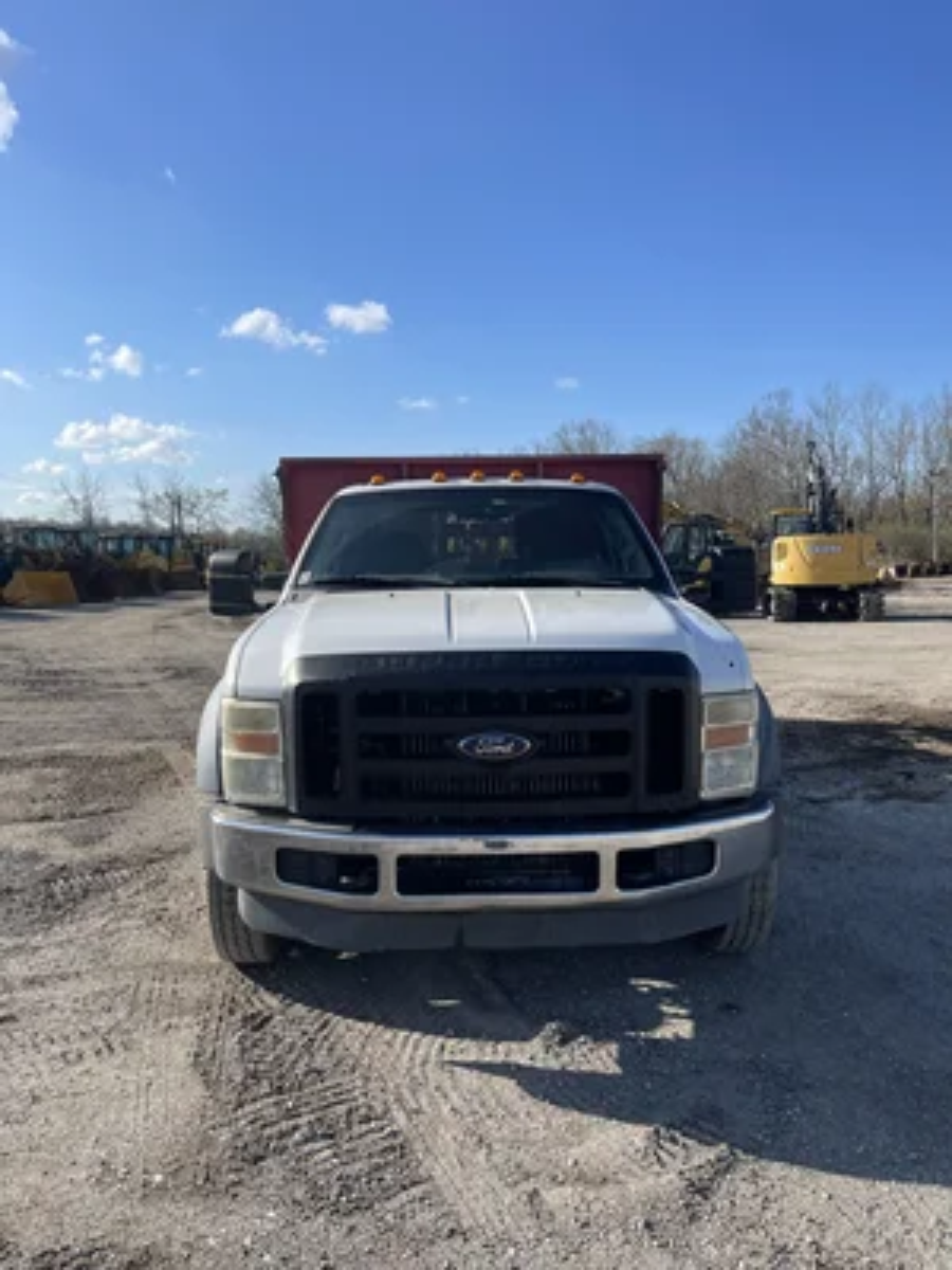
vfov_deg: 69.4
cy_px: 635
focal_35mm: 25
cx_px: 476
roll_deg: +0.6
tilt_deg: -5.1
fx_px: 917
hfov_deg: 54.9
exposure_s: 1/3257
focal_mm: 5.1
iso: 32
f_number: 1.6
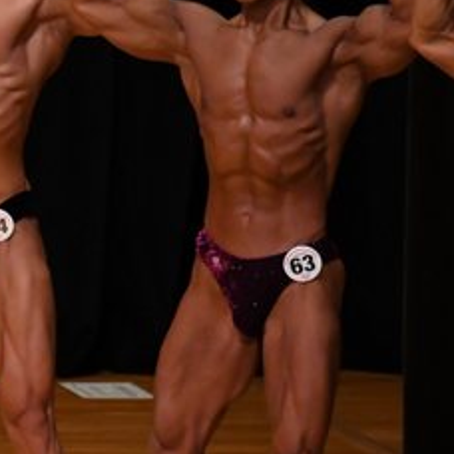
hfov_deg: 2.4
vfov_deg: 2.4
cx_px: -302
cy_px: 259
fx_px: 10921
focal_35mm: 736
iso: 3200
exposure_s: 1/400
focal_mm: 170
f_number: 5.6
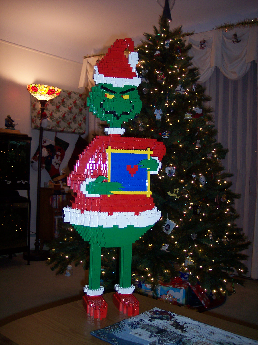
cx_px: 129
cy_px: 172
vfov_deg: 49.0
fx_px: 378
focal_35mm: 38
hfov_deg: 37.7
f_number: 2.8
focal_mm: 8
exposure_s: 1/30
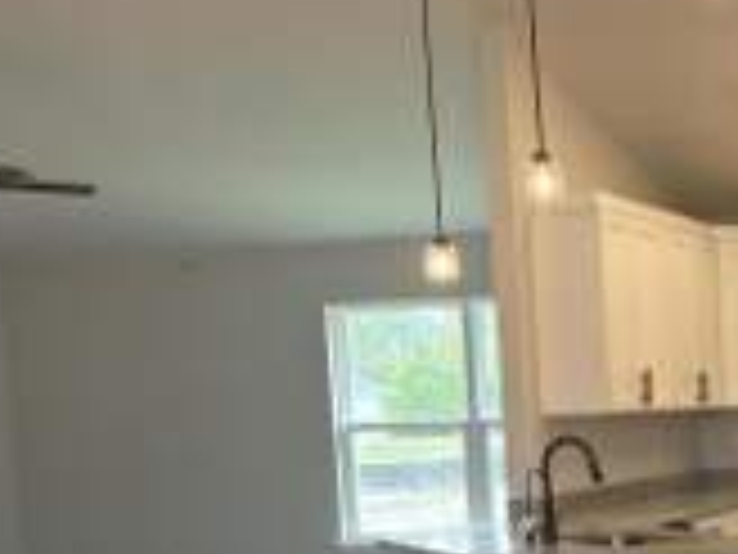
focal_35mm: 76
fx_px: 1620
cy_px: 522
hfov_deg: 23.6
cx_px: 864
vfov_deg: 19.0
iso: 80
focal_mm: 5.96
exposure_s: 1/120
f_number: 1.6
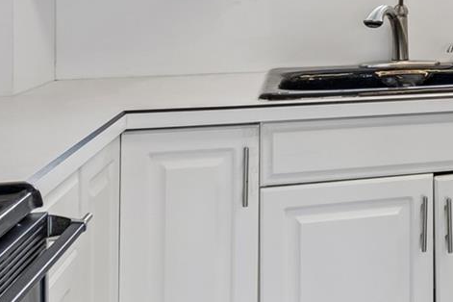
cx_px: 511
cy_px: -38
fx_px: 642
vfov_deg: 24.5
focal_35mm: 51
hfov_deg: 33.4
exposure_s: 1/40
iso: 100
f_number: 4.5
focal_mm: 10
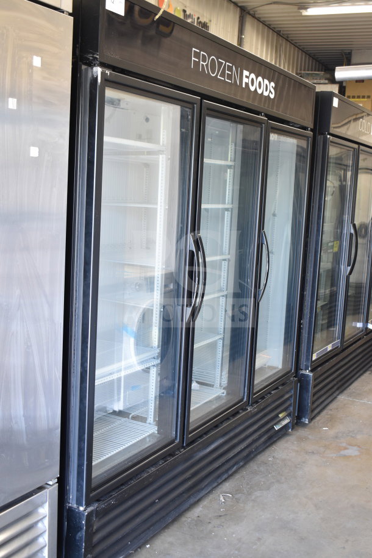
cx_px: 186
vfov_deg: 46.4
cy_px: 279
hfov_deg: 31.9
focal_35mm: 42
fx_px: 651
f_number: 4.2
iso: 1000
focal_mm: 28
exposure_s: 1/50
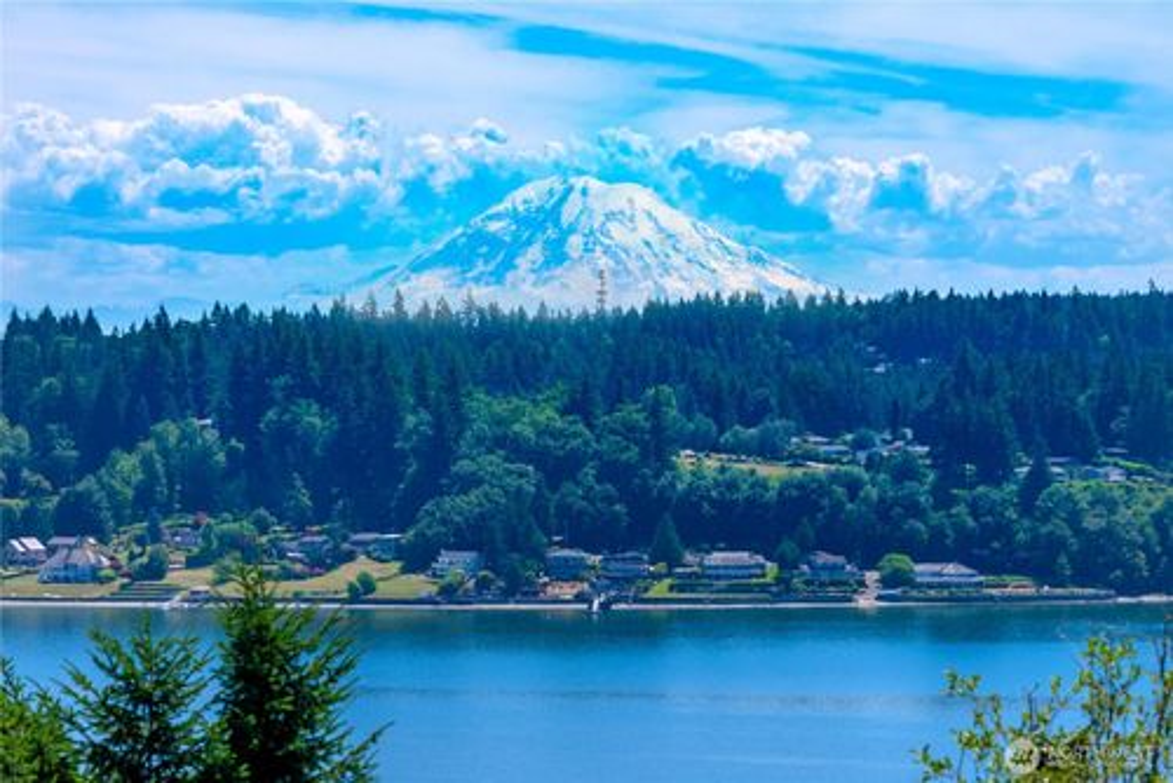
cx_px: 586
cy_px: 392
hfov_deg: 19.4
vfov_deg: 13.1
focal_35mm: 105
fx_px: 3423
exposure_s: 1/500
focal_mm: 105
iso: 80
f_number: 7.1
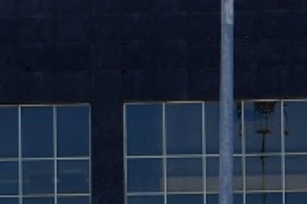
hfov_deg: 5.3
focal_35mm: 389
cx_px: 65
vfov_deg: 3.5
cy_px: 249
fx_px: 3314
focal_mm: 34.2
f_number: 4
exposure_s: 1/800
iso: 125
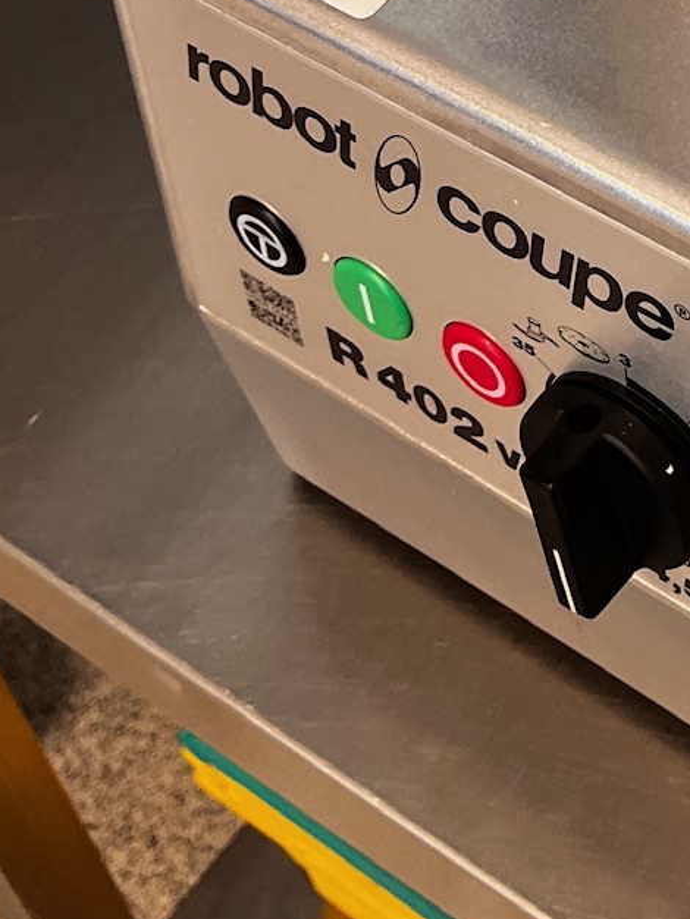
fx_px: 2258
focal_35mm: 85
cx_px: 951
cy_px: -351
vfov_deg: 20.5
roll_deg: +4.0
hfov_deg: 16.2
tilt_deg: -39.6
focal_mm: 5.1
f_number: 1.6
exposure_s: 1/100
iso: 125
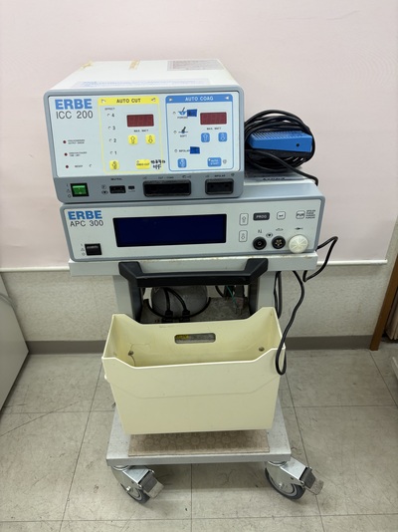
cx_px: 199
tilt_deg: -33.7
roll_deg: +1.0
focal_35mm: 26
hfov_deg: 53.0
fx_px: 399
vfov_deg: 67.3
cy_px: 266
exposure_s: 1/120
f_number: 1.6
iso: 50
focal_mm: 5.96
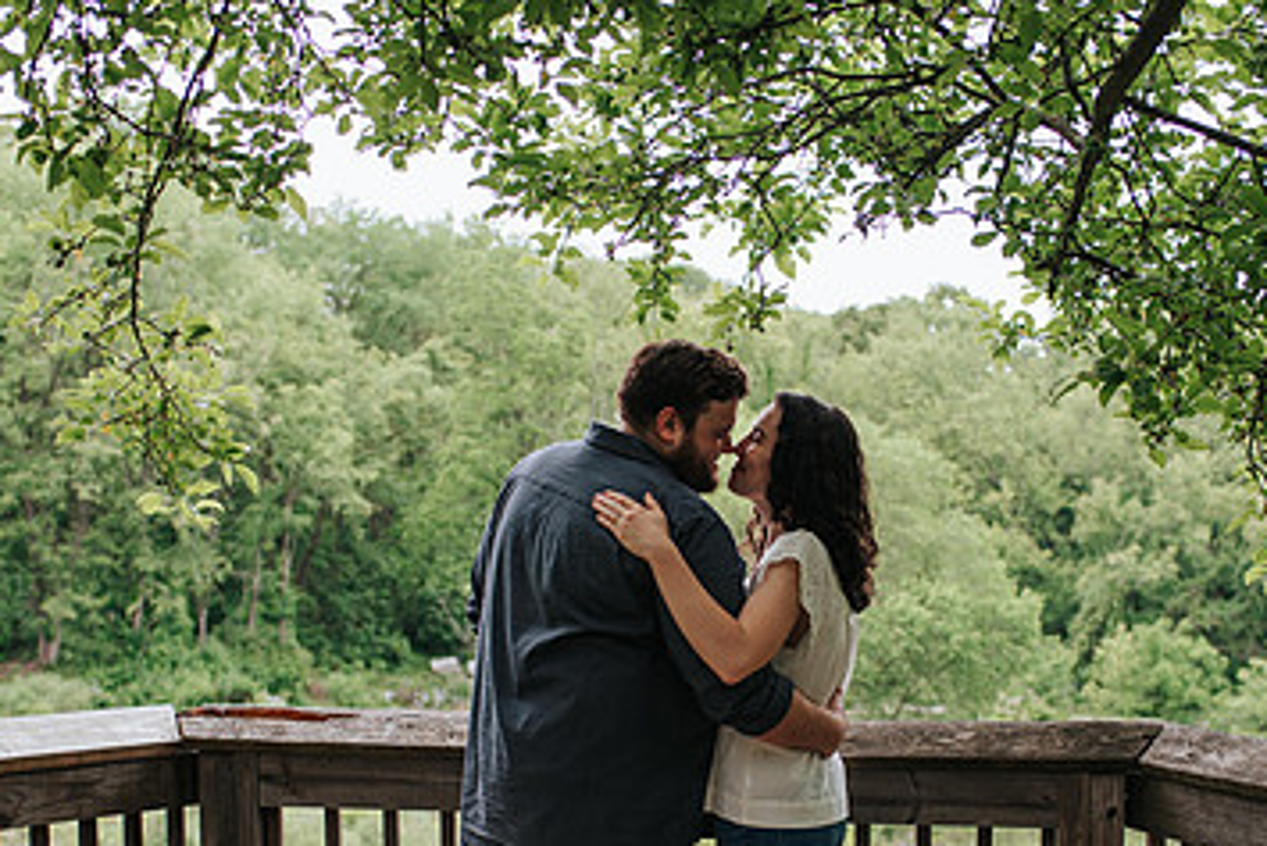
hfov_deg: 33.9
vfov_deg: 22.7
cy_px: 659
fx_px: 2077
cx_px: 667
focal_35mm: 59
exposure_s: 1/800
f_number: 2.8
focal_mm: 35
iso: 220
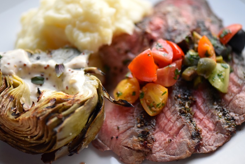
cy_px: 77
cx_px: 125
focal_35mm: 121
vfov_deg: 11.3
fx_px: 824
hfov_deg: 16.9
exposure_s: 1/30
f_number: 3
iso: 6400
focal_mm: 105
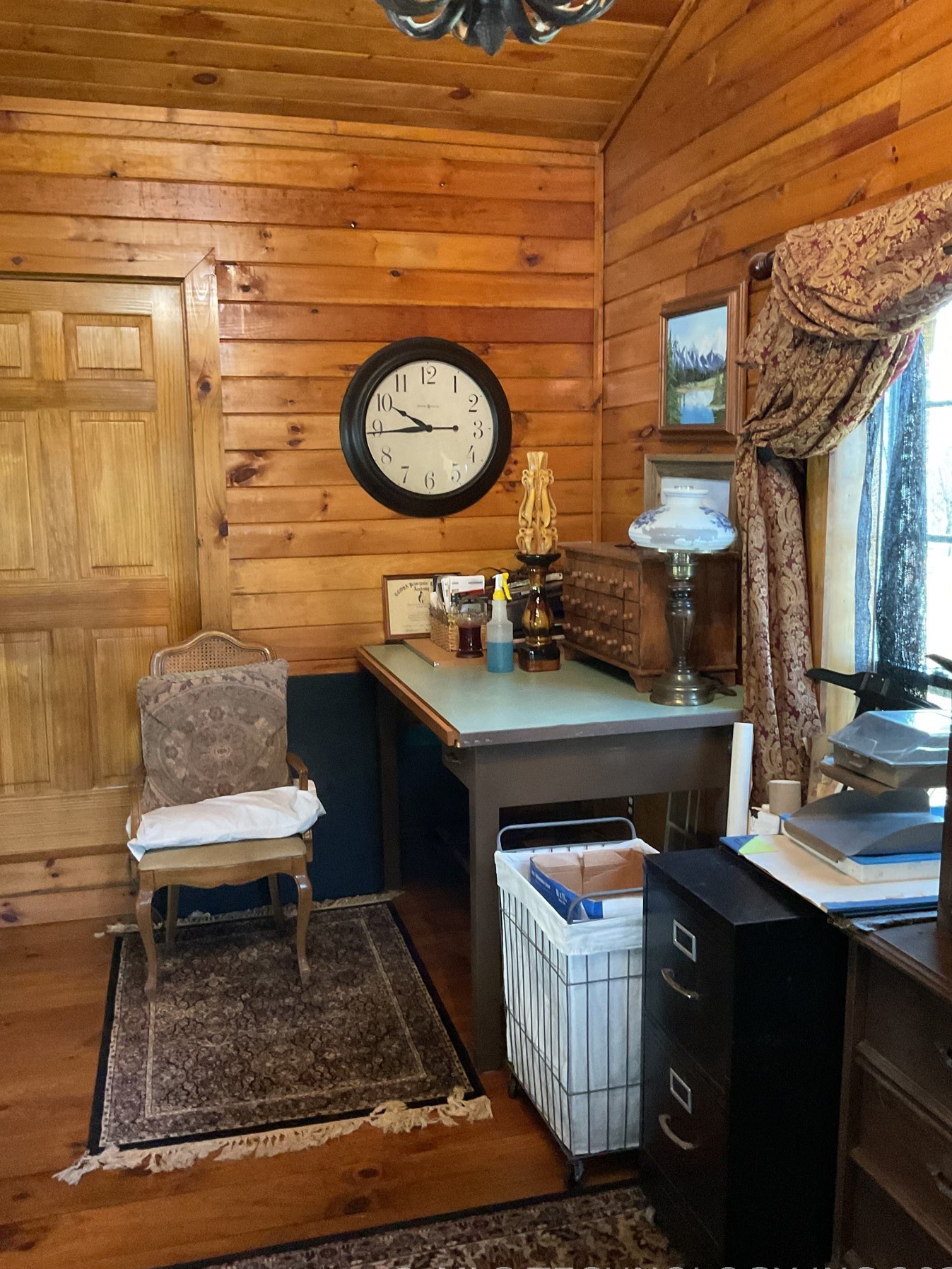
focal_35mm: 31
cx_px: 488
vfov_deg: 58.4
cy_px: 635
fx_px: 1137
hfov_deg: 45.4
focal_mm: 3
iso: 500
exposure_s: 1/30
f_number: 1.8
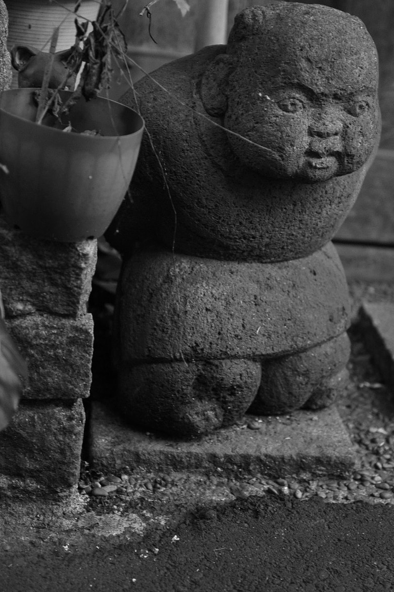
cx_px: 266
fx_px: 1249
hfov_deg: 17.9
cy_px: 274
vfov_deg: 26.7
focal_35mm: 76
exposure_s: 1/40
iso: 1000
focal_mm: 55
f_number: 2.8
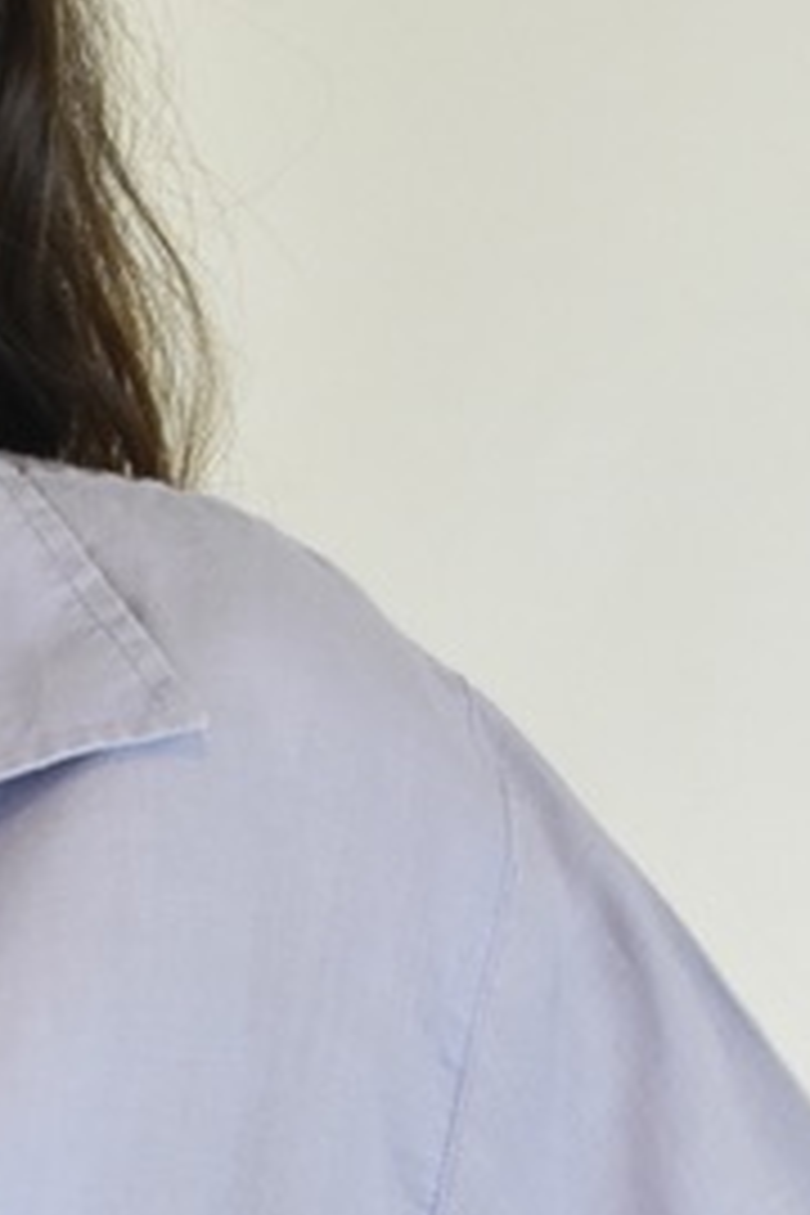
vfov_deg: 8.2
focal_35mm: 241
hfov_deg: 5.6
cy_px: 2290
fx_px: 8133
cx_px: -716
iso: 1600
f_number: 18
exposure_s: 1/40
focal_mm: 40
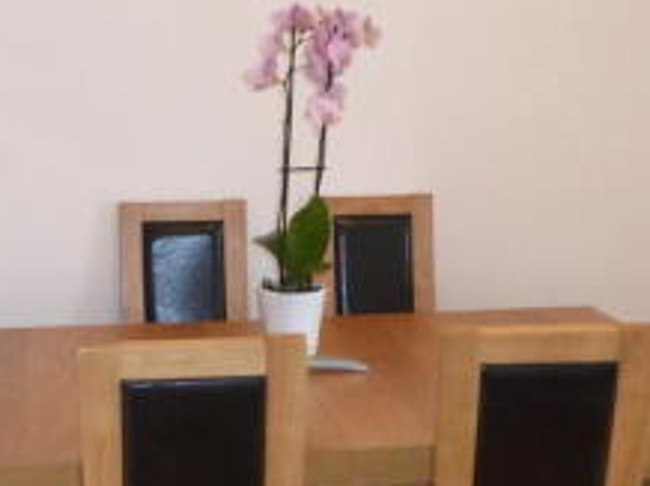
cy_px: 291
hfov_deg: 28.9
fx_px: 1257
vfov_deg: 21.9
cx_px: 258
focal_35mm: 67
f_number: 3.3
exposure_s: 1/60
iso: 800
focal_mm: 4.3
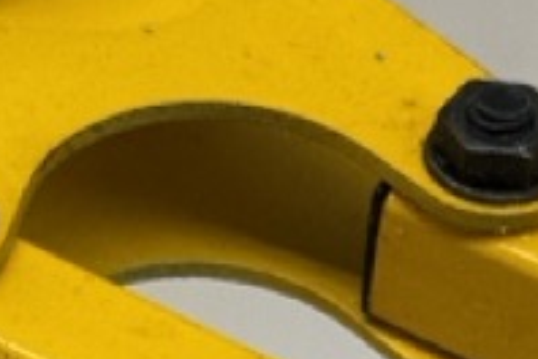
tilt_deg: -35.9
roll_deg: +3.4
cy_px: 889
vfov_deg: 4.2
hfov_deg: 6.4
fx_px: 4827
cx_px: 378
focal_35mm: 323
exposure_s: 1/627
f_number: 1.78
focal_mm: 6.76
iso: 64
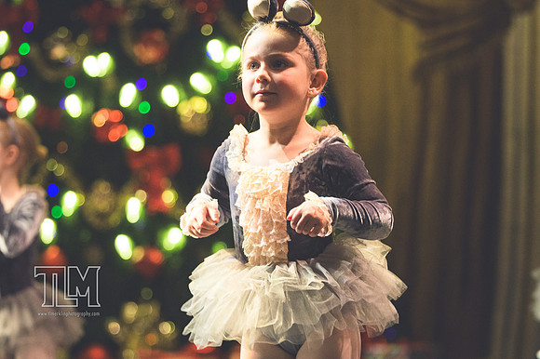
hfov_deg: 11.2
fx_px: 2743
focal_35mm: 183
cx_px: 270
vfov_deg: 7.5
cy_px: 180
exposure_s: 1/400
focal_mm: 122
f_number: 2.8
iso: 4500
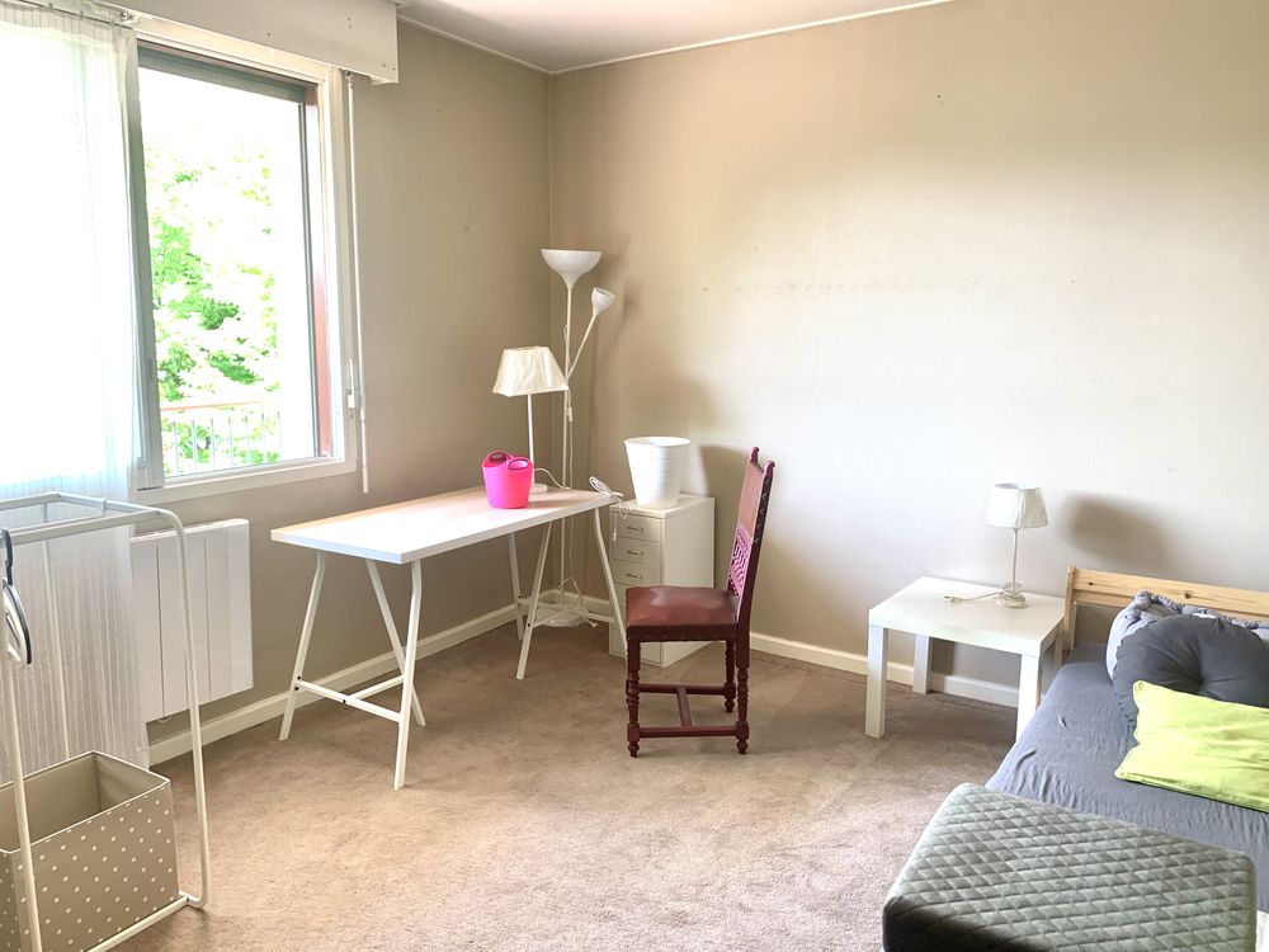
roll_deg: -0.1
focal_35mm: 26
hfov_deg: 67.3
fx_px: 953
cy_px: 476
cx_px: 634
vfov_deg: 53.1
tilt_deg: -8.9
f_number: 1.8
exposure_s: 1/60
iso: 125
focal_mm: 4.25
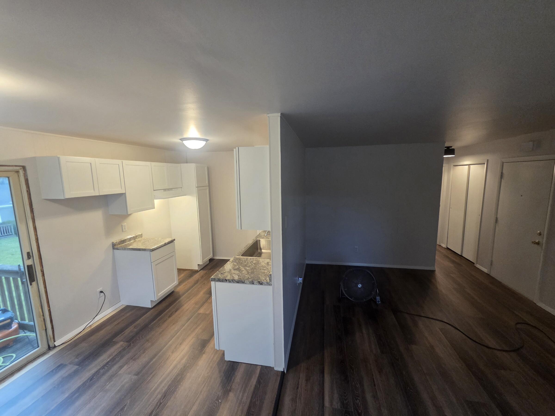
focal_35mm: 13
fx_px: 208
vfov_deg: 89.9
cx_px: 278
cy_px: 208
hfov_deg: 106.2
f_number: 2.2
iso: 400
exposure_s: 1/60.2
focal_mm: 2.2
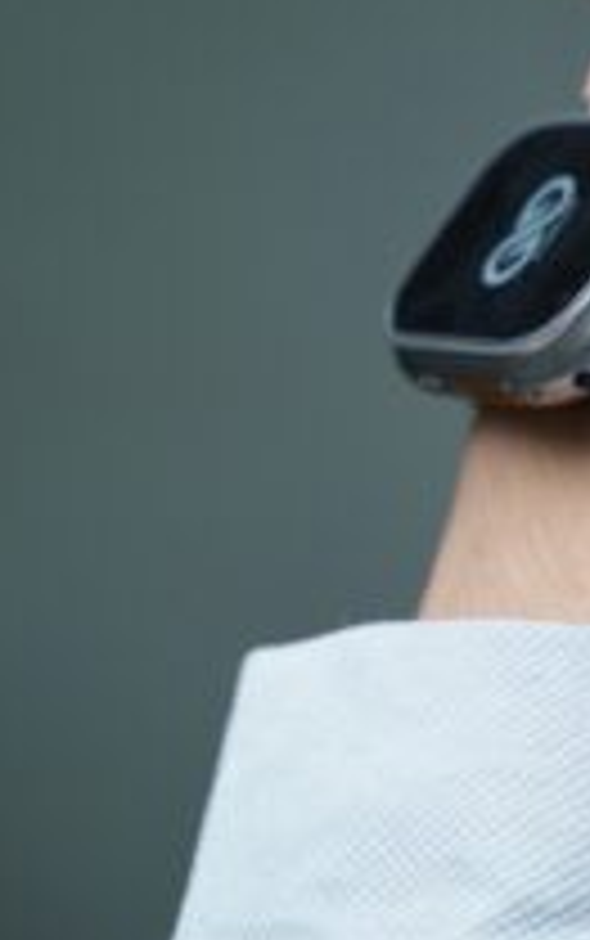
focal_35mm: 146
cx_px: 635
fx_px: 3748
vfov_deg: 14.3
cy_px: 362
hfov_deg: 8.9
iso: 3200
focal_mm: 75
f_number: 4.5
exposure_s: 1/200
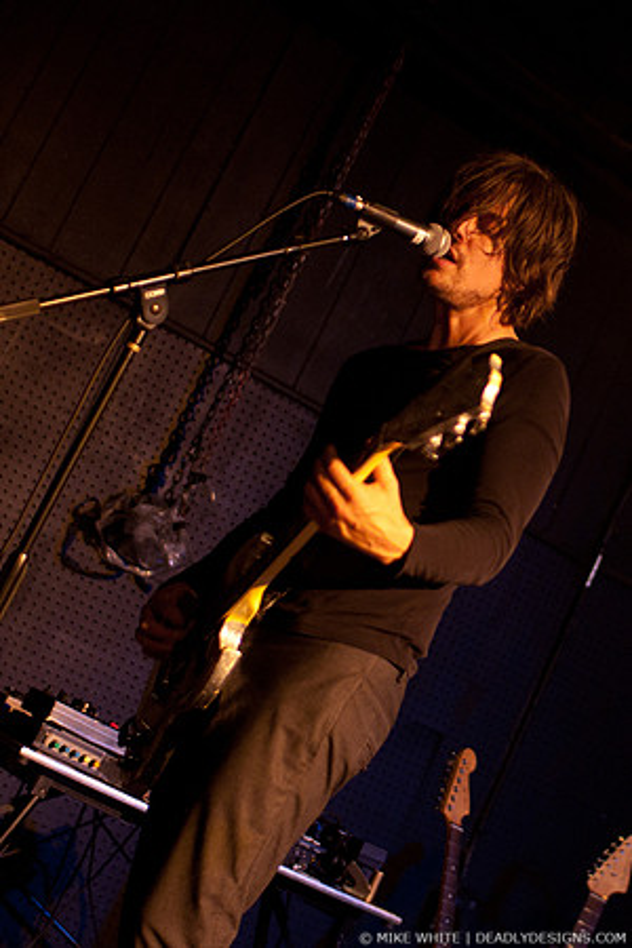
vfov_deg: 43.6
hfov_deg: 29.9
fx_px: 1185
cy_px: 474
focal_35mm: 45
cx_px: 316
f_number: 1.4
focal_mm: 30
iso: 1000
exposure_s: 1/100
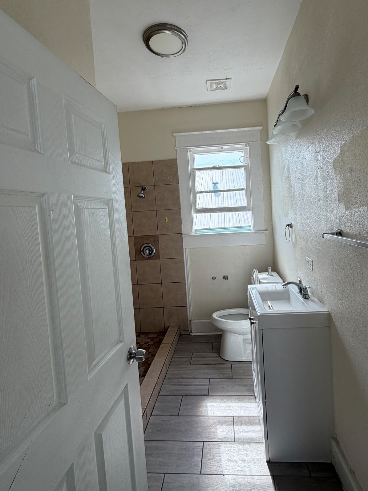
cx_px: 205
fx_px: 255
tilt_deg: -2.3
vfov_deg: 87.6
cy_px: 227
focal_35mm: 18
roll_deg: +2.8
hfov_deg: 71.4
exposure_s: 1/209
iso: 40
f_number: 2.2
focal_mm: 2.22
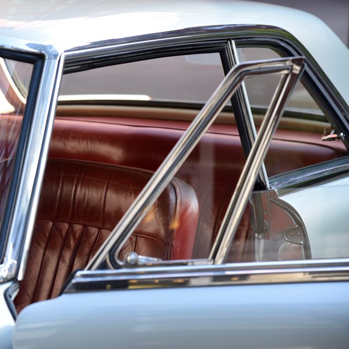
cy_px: 174
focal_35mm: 126
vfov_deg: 13.8
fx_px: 1437
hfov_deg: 13.8
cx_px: 86
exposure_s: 1/125
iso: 320
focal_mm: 98
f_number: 5
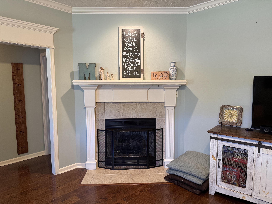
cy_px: 102
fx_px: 189
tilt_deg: -6.0
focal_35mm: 24
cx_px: 136
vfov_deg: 56.8
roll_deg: -0.4
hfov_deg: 71.6
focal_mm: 6.76
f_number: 1.78
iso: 200
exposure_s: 1/60
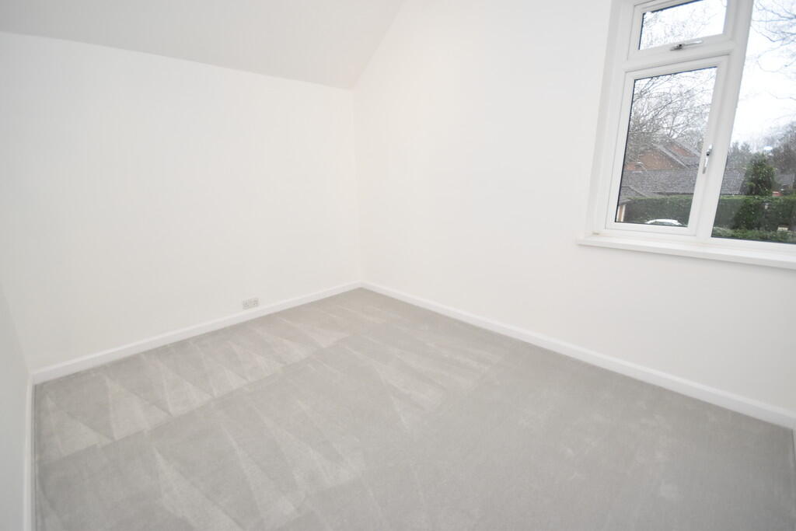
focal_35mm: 15
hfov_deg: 100.4
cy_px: 266
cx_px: 398
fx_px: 332
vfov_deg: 77.3
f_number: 4
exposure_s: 1/125
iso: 900
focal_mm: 10
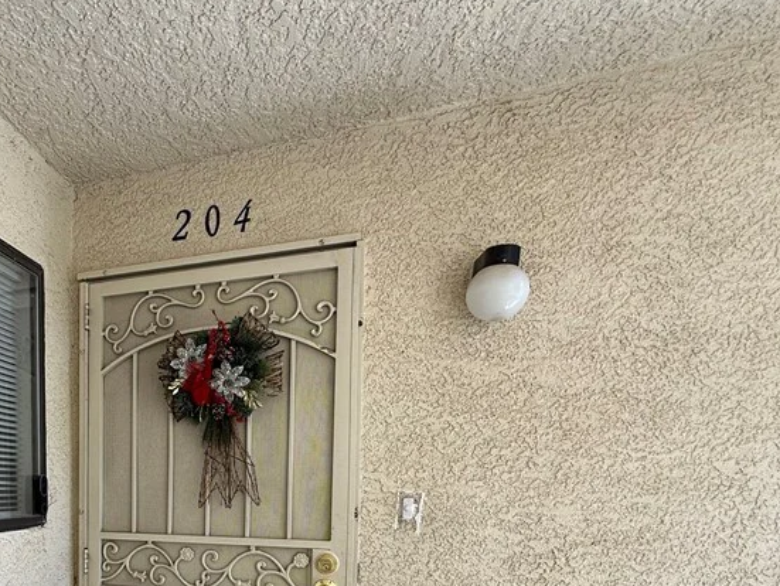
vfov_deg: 48.3
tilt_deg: -2.3
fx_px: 586
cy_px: 514
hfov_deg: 61.2
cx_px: 146
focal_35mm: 26
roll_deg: -0.1
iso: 50
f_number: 2.2
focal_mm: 2.22
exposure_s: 1/151
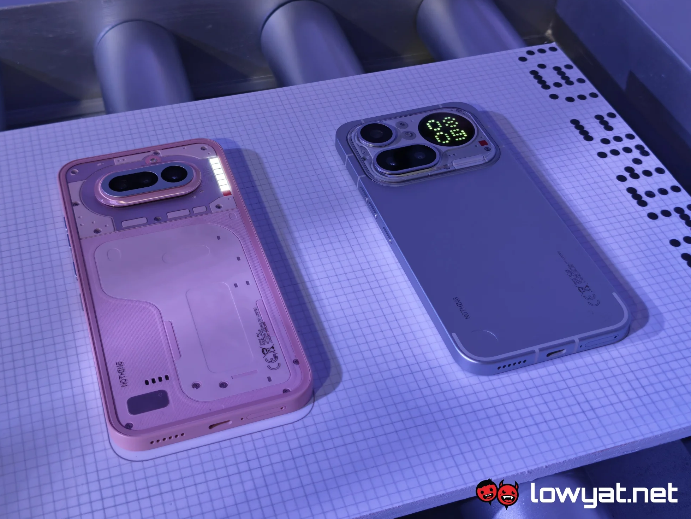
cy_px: 255
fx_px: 938
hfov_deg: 40.4
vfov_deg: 30.9
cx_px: 338
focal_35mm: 47
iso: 64
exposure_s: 1/88
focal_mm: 5.4
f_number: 1.6
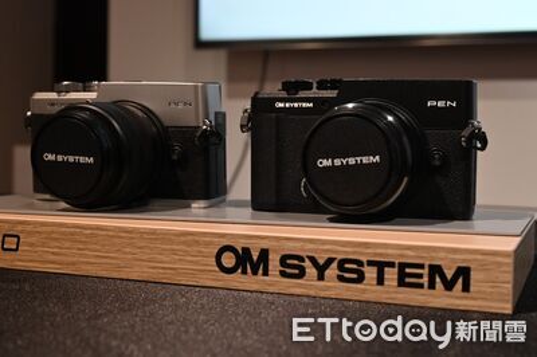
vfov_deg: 32.4
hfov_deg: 47.2
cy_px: 178
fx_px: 615
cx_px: 268
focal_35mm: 41
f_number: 6.3
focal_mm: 27.5
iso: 1000
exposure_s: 1/80
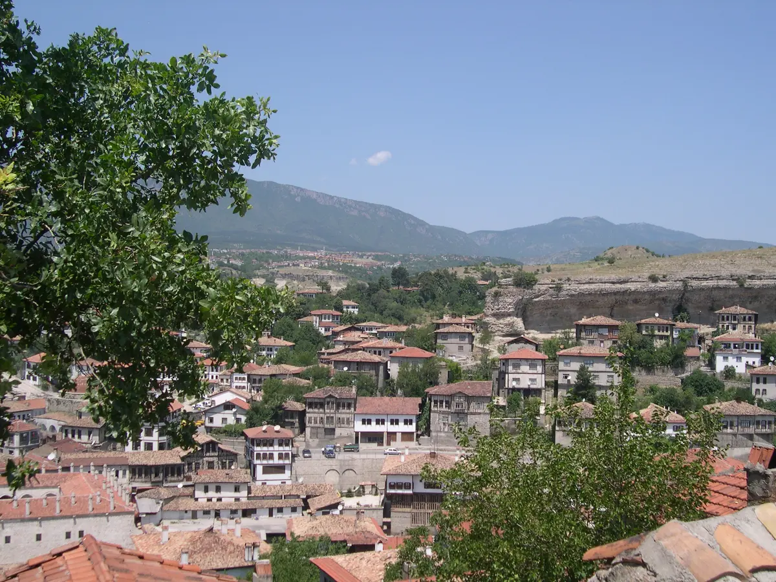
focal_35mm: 38
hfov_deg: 49.0
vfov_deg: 37.7
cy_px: 291
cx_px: 388
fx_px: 852
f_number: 7.6
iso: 100
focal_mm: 8
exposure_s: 1/212
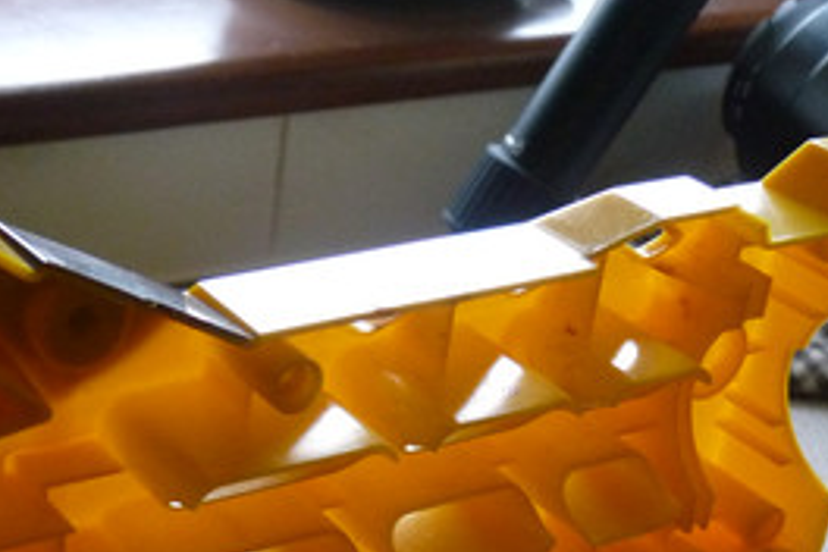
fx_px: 1679
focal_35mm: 73
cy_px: 709
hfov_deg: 27.3
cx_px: 194
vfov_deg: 17.6
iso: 400
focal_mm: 5.2
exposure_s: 1/200
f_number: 3
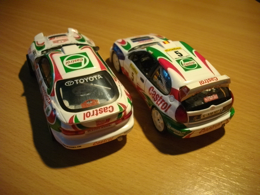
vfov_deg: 38.7
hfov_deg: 50.1
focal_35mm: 37
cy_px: 98
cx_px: 130
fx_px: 278
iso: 316
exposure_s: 1/50
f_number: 2.8
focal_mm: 6.2
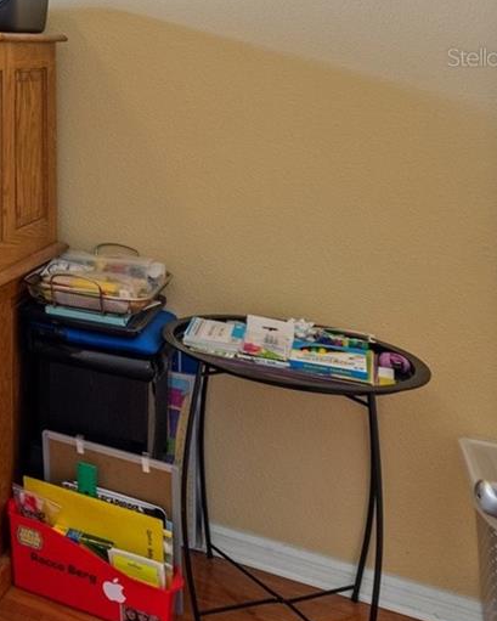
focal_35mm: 48
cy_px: 57
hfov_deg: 20.7
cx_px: -417
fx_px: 891
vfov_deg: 36.0
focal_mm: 11
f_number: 7.1
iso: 400
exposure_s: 1/3
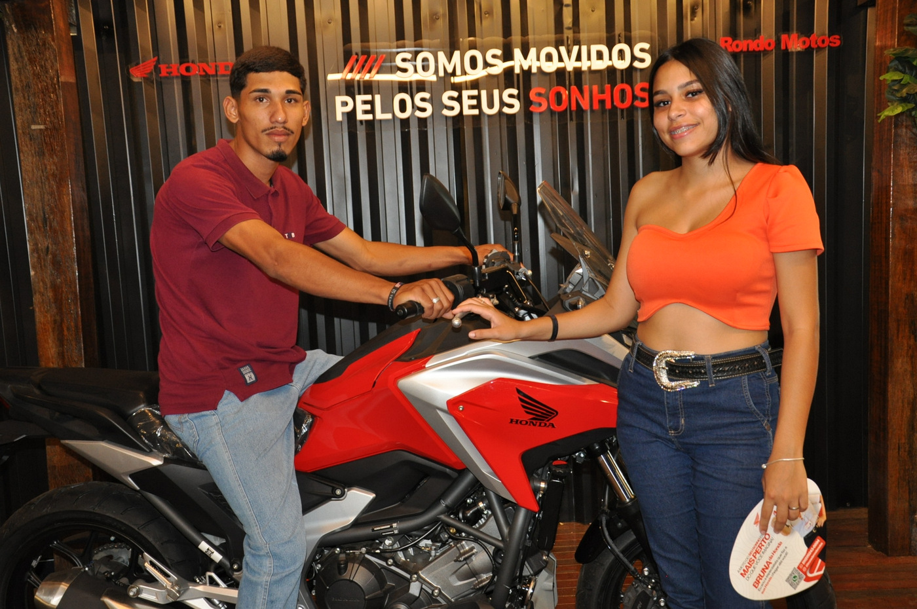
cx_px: 458
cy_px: 304
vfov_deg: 34.1
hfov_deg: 49.6
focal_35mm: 39
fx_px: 992
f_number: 4
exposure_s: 1/60
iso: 800
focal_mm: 26
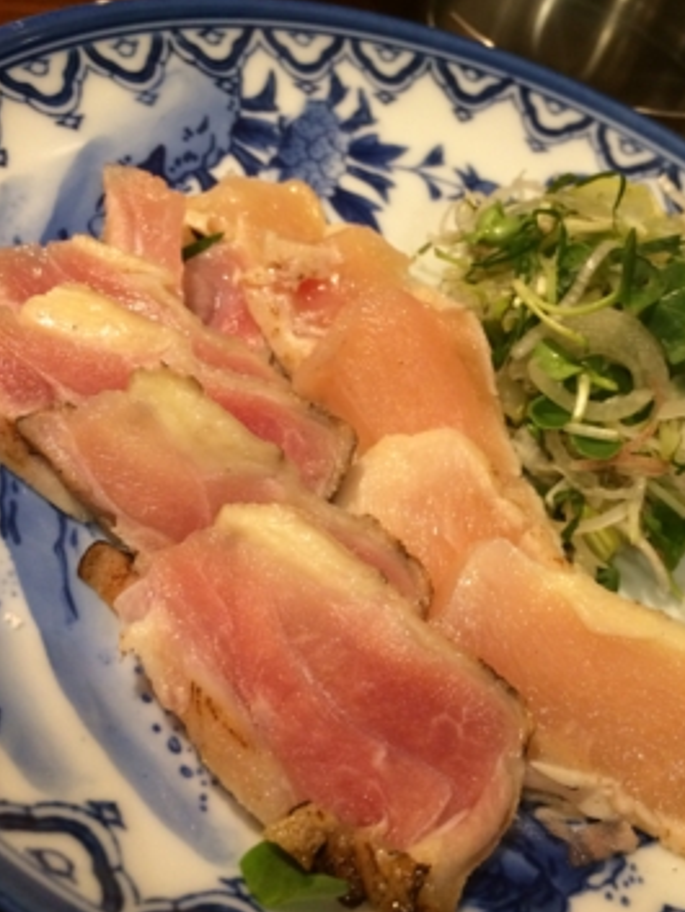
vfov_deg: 50.1
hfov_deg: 38.4
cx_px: 432
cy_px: 426
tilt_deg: -46.2
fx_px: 976
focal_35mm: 37
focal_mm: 4.15
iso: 250
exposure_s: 1/33
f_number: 2.2
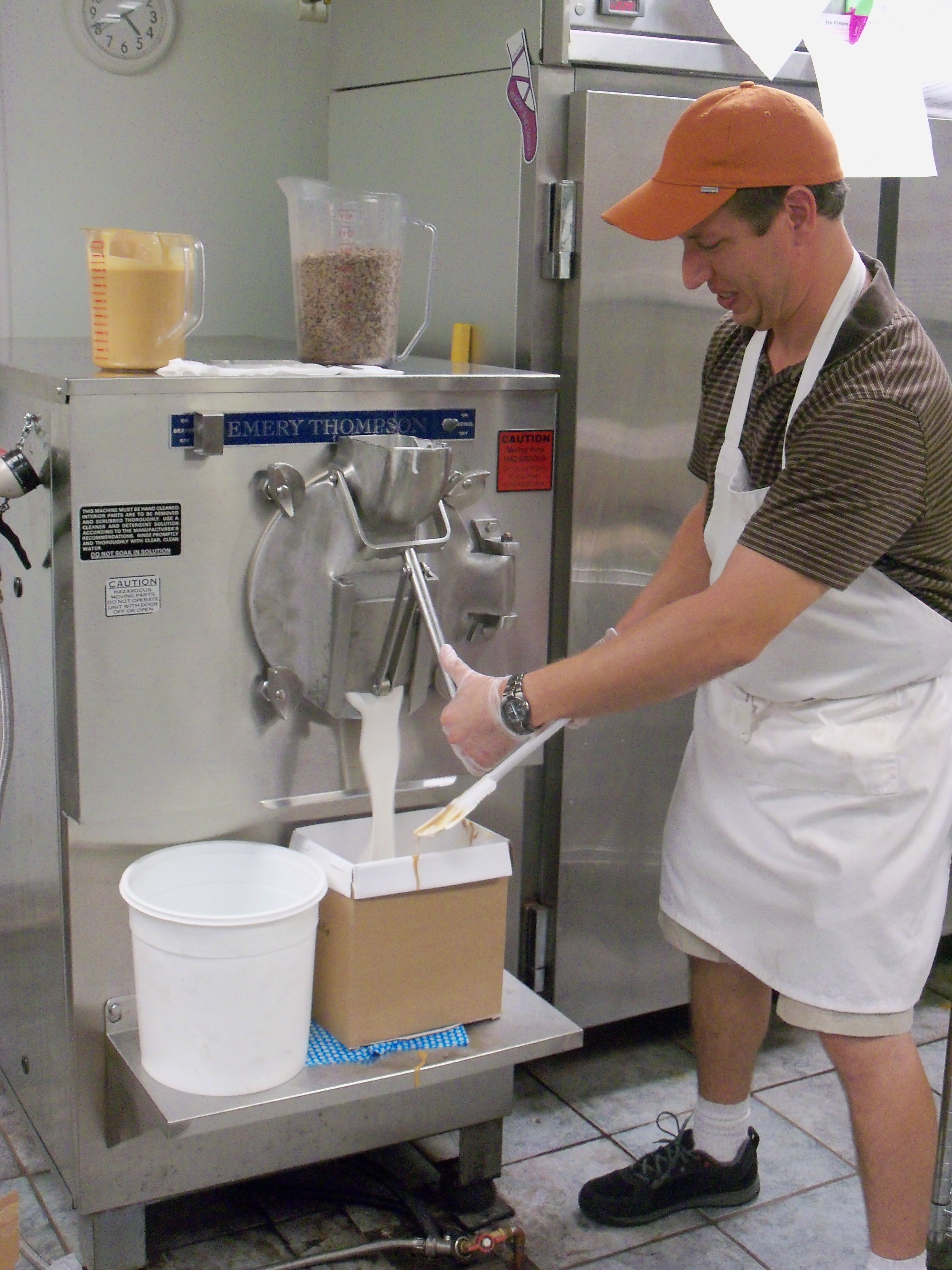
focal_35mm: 47
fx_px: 1723
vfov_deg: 40.4
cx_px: 476
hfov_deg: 30.9
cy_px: 635
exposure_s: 1/40
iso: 250
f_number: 3.2
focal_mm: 8.3
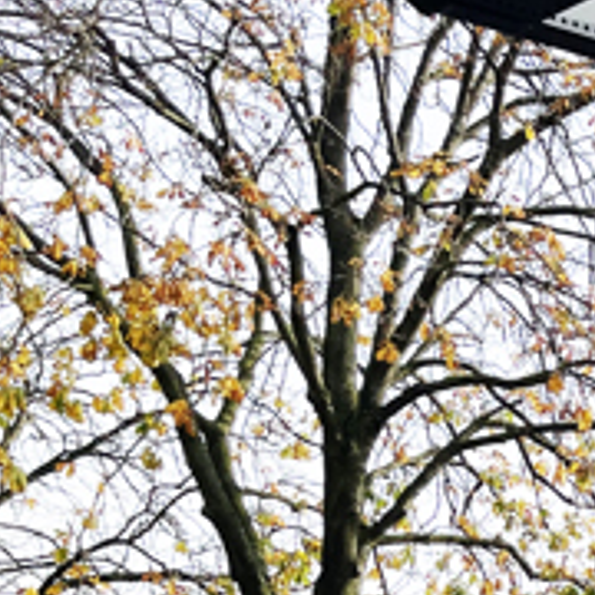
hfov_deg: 15.7
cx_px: 1005
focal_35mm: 98
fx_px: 1906
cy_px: 932
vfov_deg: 16.0
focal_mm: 5.1
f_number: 1.6
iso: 32
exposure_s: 1/2488
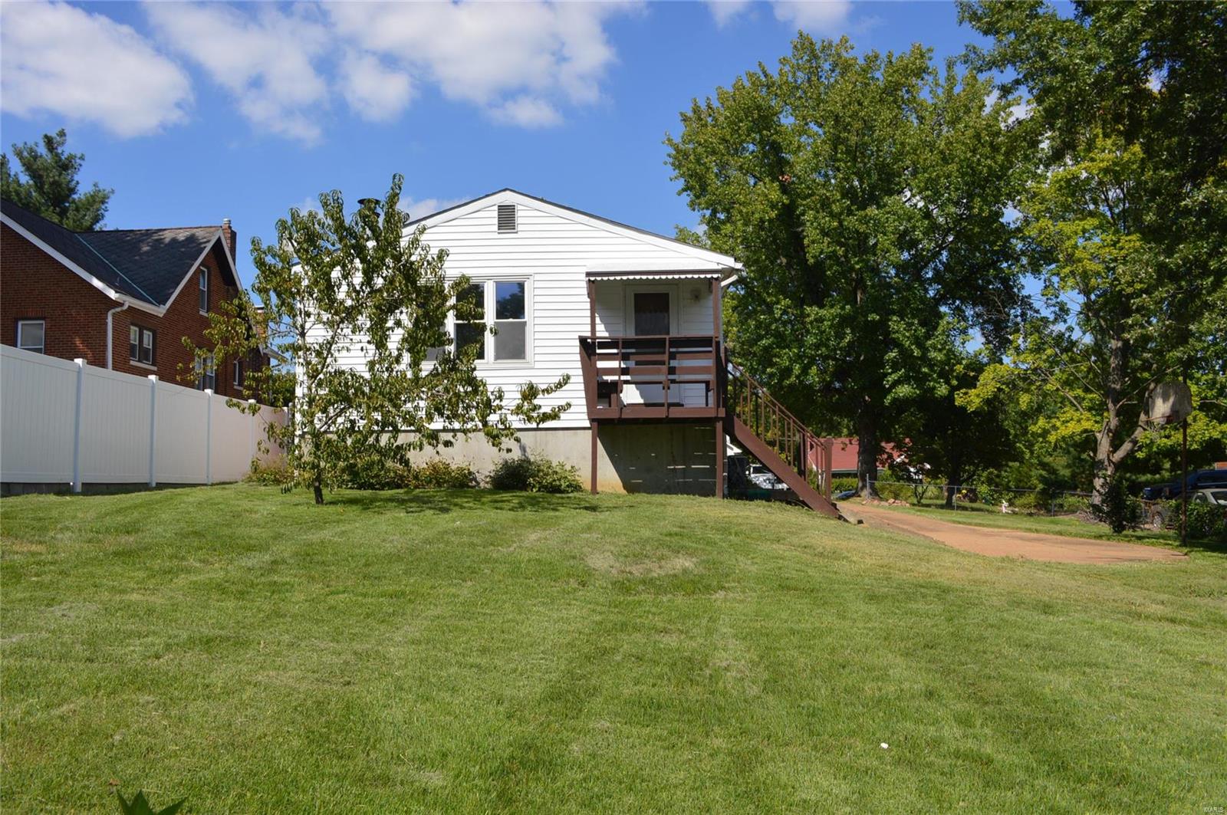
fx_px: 919
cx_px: 614
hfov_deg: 67.4
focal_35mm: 27
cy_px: 408
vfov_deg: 47.8
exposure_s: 1/200
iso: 100
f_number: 9
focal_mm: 18
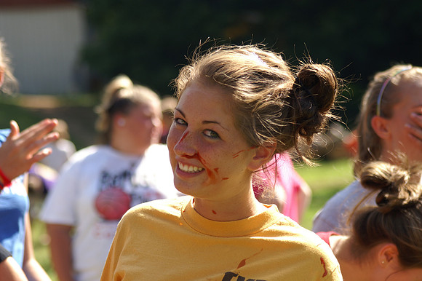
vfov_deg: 10.1
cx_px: 211
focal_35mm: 135
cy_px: 140
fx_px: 1582
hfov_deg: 15.2
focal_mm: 90
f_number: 5
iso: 100
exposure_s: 1/320
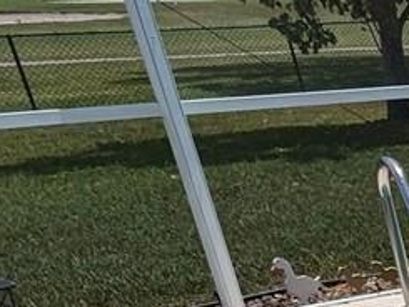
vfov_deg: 16.2
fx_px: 1005
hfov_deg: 13.3
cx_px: 1085
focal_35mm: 85
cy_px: 427
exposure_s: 1/1773
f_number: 2.2
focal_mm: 1.95
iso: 48
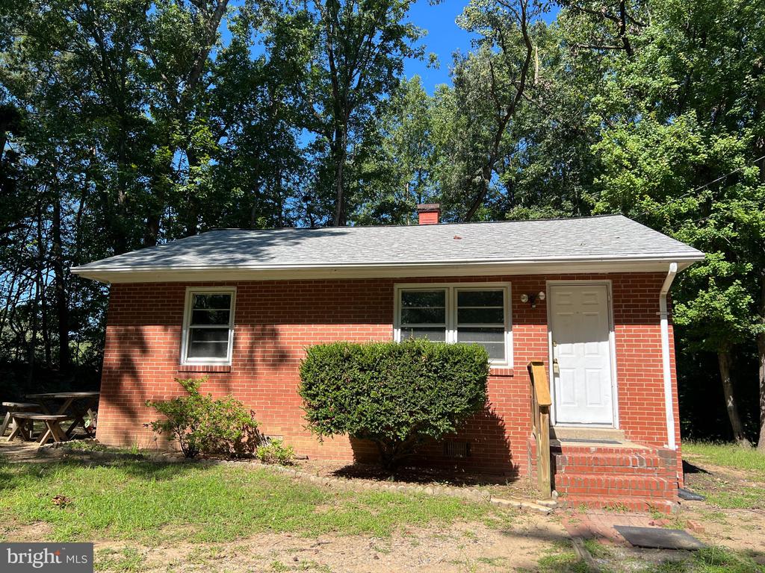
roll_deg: -1.6
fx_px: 575
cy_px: 286
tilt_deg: +9.2
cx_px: 382
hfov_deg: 67.3
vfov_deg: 53.1
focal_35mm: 26
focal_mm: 5.7
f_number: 1.5
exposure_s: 1/2123
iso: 50
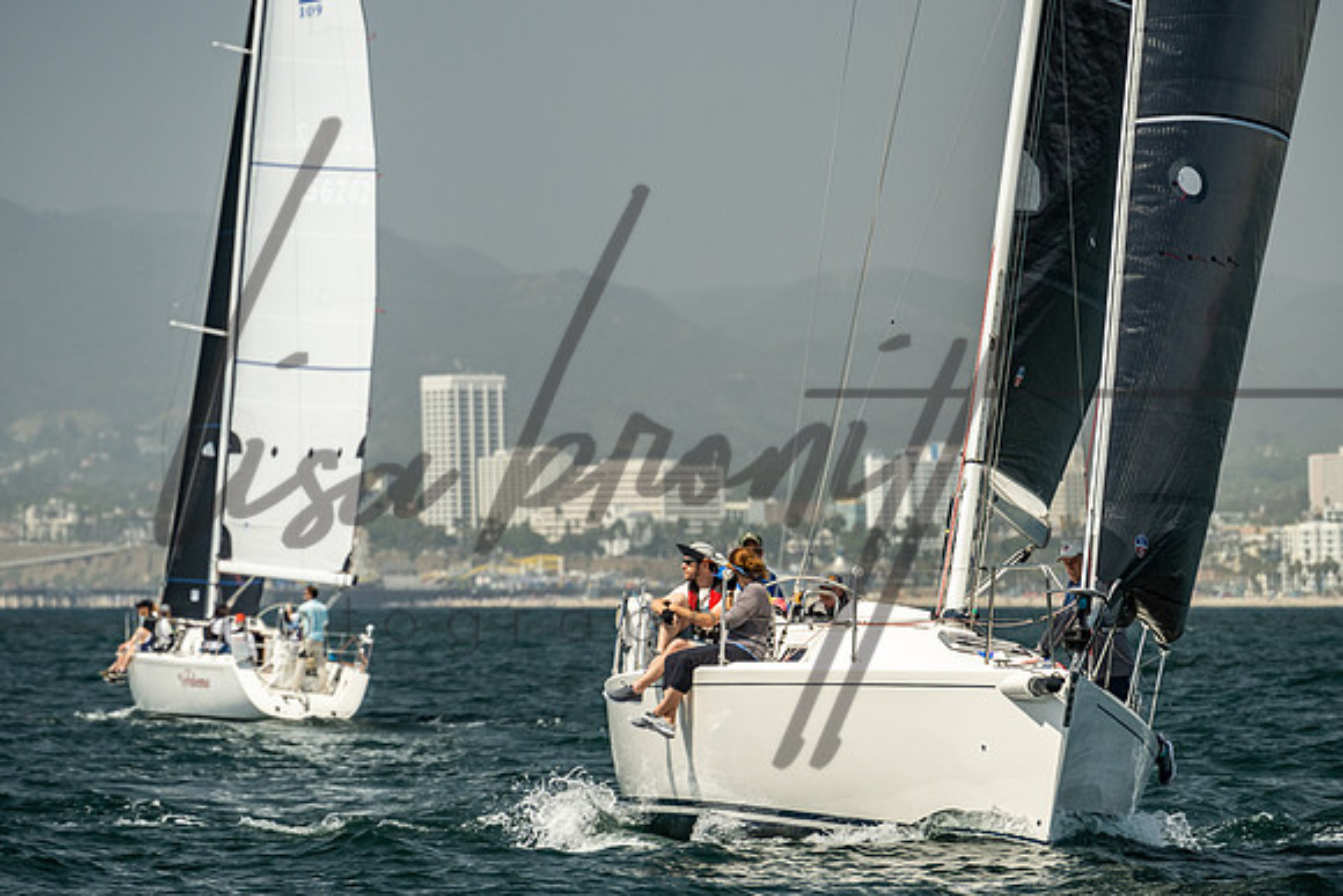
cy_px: 480
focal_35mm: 267
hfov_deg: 7.7
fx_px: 9965
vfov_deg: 5.1
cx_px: 683
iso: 320
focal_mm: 200
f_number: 6.3
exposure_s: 1/1000
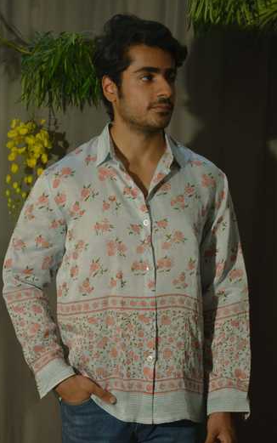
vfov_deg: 26.8
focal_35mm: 77
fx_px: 929
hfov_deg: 17.0
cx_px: 143
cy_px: 221
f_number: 5.6
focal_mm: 50
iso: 400
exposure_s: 1/100
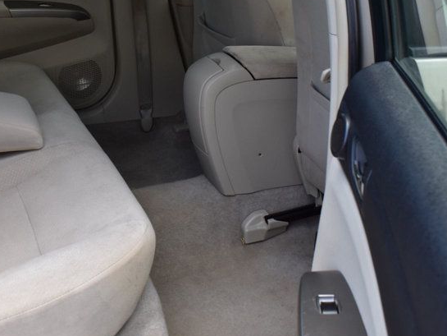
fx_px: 735
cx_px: 149
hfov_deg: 33.5
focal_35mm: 57
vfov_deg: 25.7
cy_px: 141
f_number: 9
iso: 400
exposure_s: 1/100
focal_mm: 21
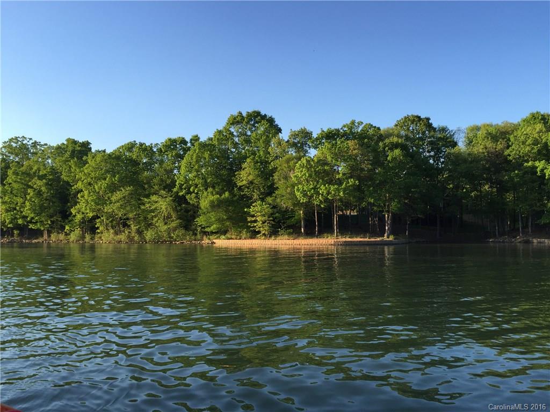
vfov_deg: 48.2
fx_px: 461
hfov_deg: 61.7
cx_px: 275
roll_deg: +0.4
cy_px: 206
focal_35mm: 29
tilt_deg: +2.9
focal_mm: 4.15
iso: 32
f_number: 2.2
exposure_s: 1/565
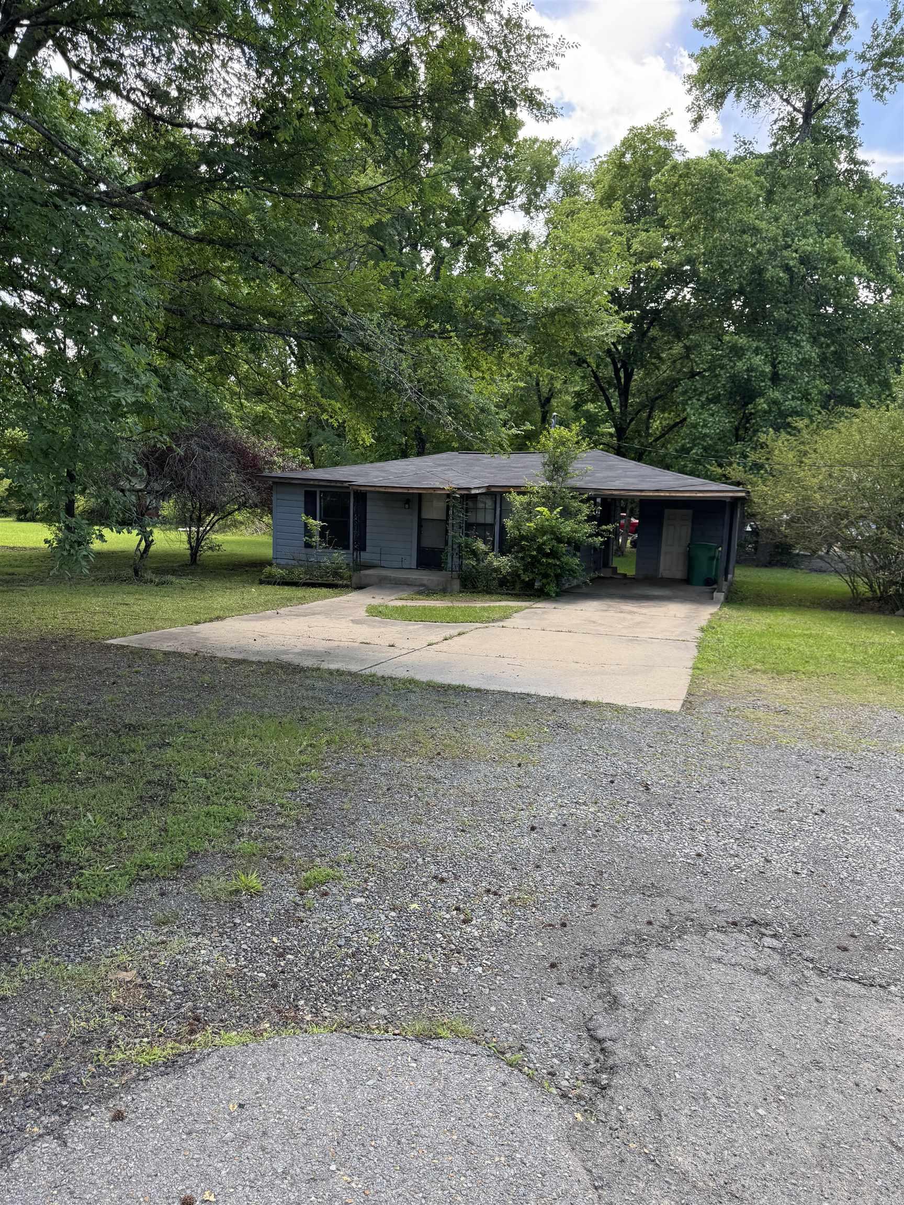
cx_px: 452
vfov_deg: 71.6
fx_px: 836
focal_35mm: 24
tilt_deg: -9.7
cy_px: 602
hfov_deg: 56.8
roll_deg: -0.6
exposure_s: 1/356
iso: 80
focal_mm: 6.76
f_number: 1.78
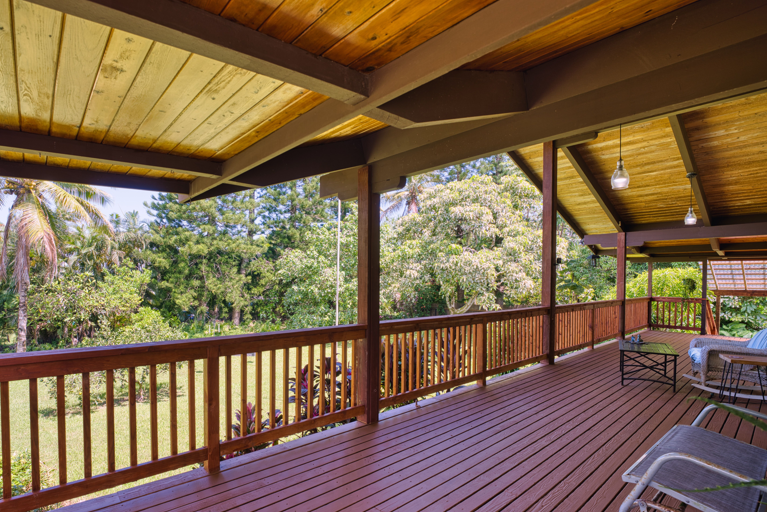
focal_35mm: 17
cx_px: 321
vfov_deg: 70.3
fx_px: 362
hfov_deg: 92.5
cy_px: 279
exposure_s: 1/60
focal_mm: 14
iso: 50
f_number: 5.6
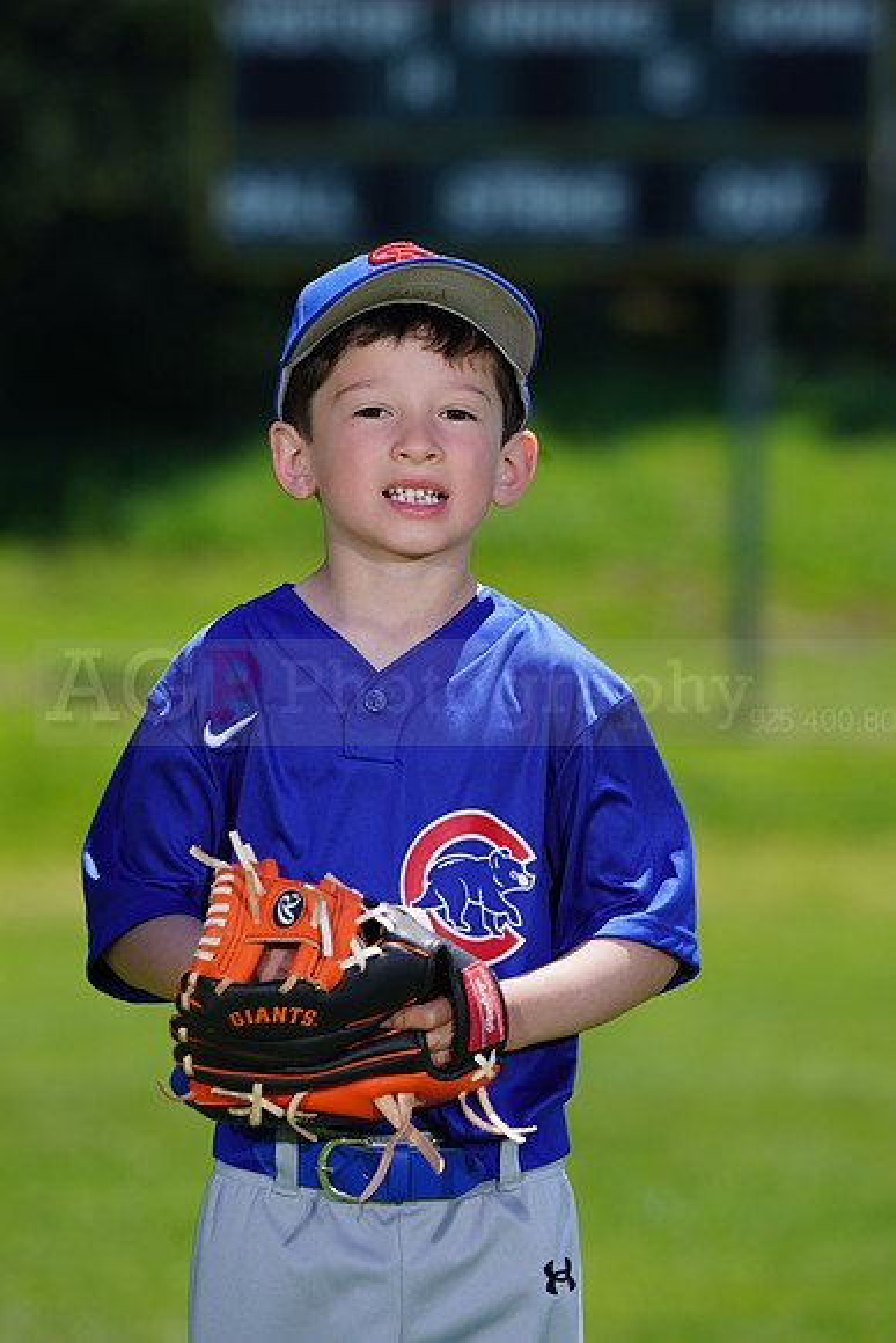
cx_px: 448
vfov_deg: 7.0
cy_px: 672
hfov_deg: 4.7
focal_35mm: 294
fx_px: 10969
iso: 100
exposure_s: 1/250
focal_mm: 294
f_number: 8
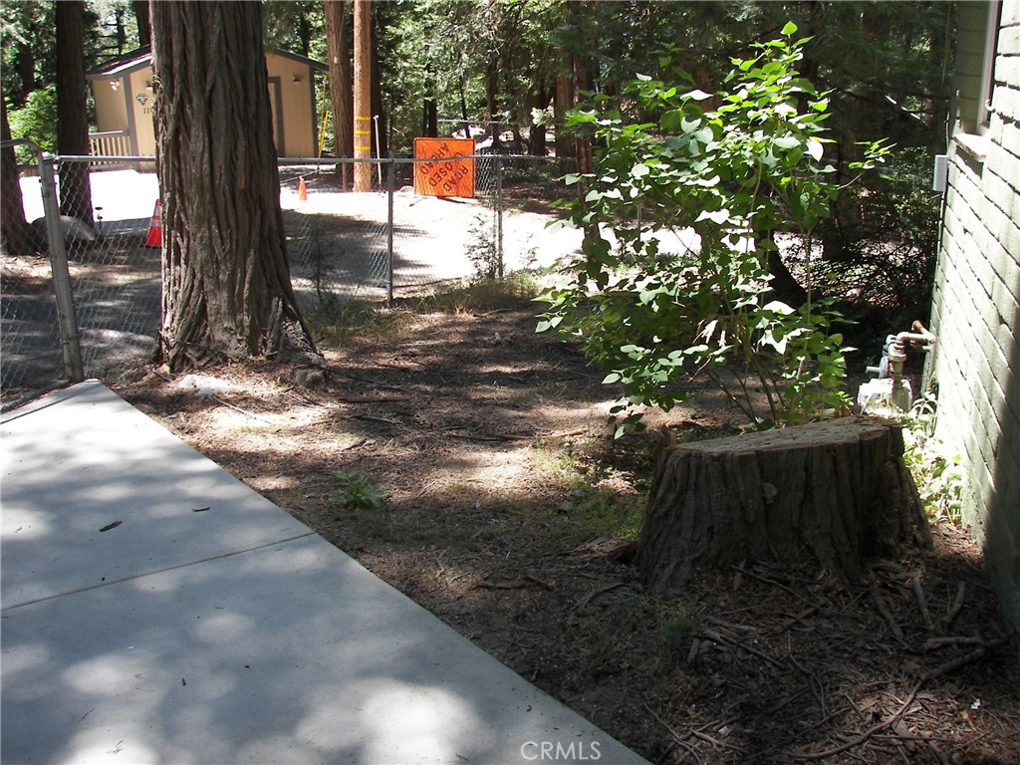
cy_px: 382
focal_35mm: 36
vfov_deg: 39.7
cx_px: 510
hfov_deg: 51.4
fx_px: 1061
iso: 50
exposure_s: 1/125
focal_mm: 6
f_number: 2.8
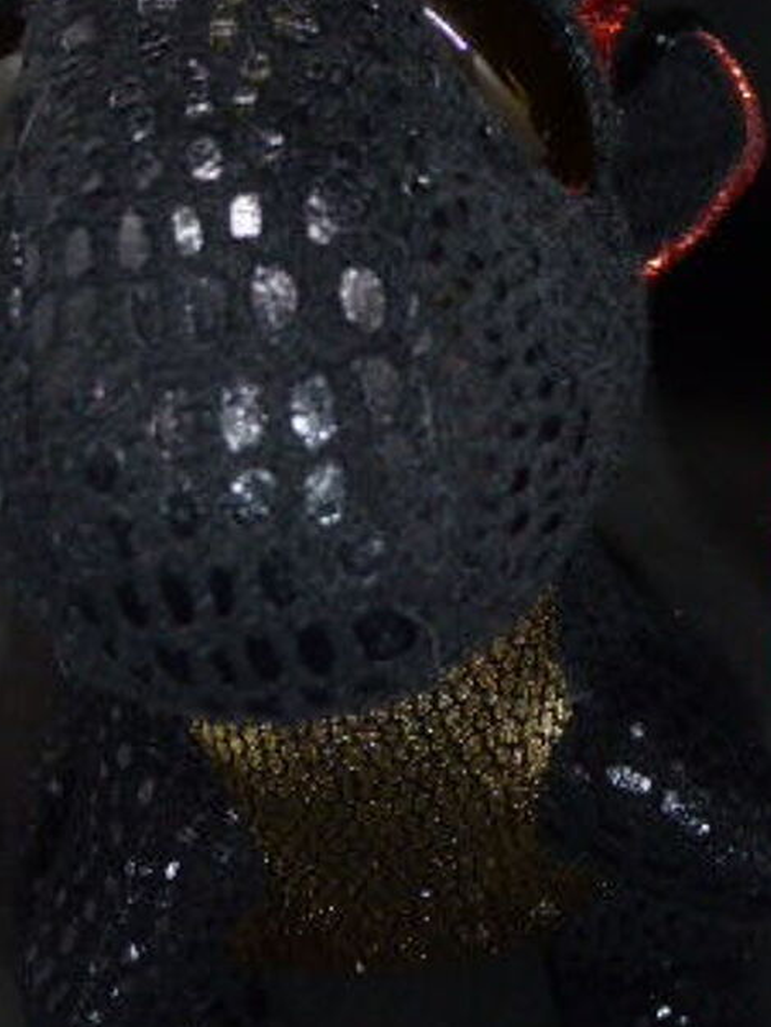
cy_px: 278
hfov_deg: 22.3
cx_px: 374
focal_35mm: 66
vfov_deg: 29.0
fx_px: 1959
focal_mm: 5.4
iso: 320
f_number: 3.6
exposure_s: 1/60
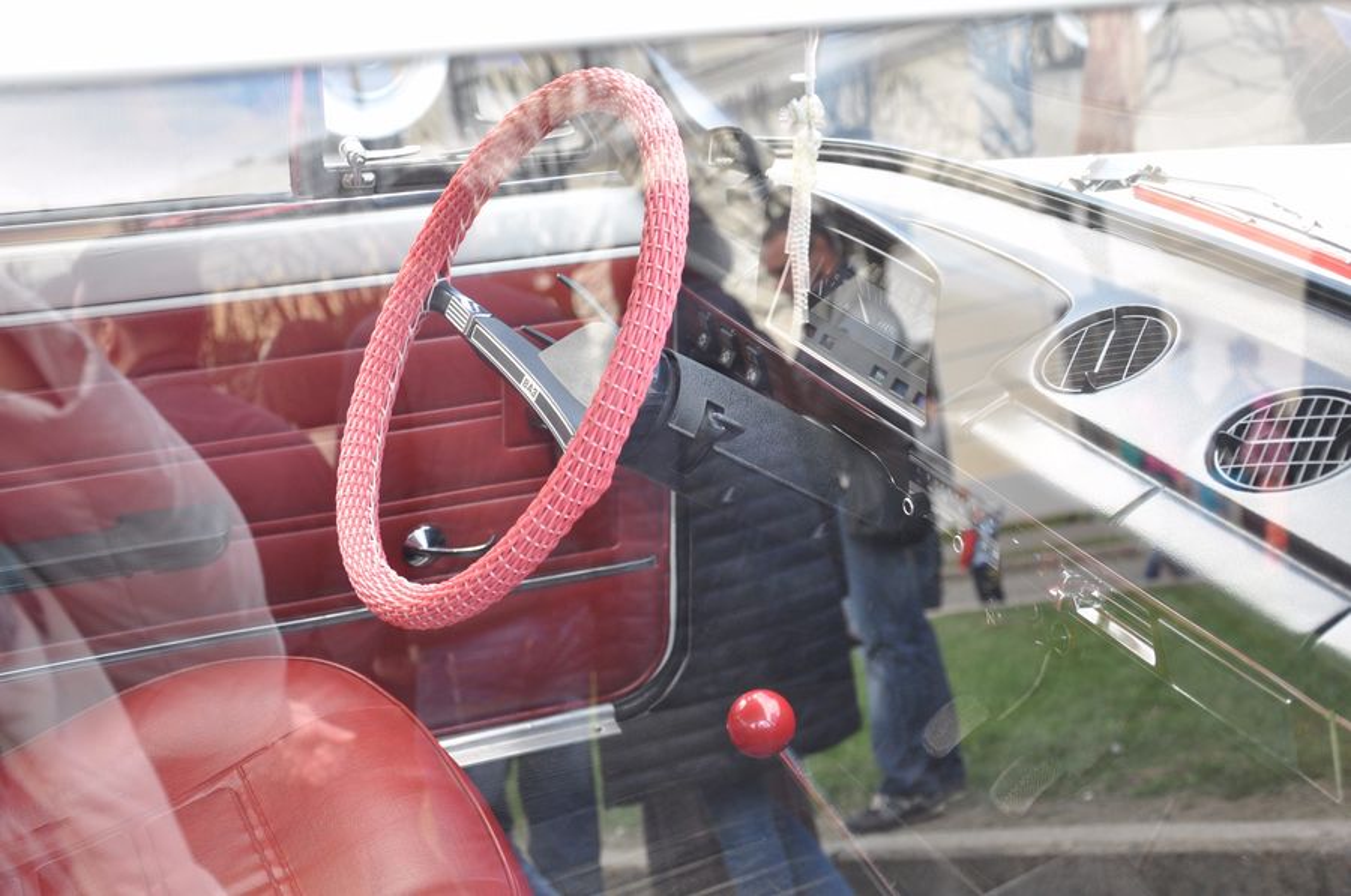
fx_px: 2248
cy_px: 448
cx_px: 676
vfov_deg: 22.5
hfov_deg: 33.4
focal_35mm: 60
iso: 500
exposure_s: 1/125
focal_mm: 40
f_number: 4.5
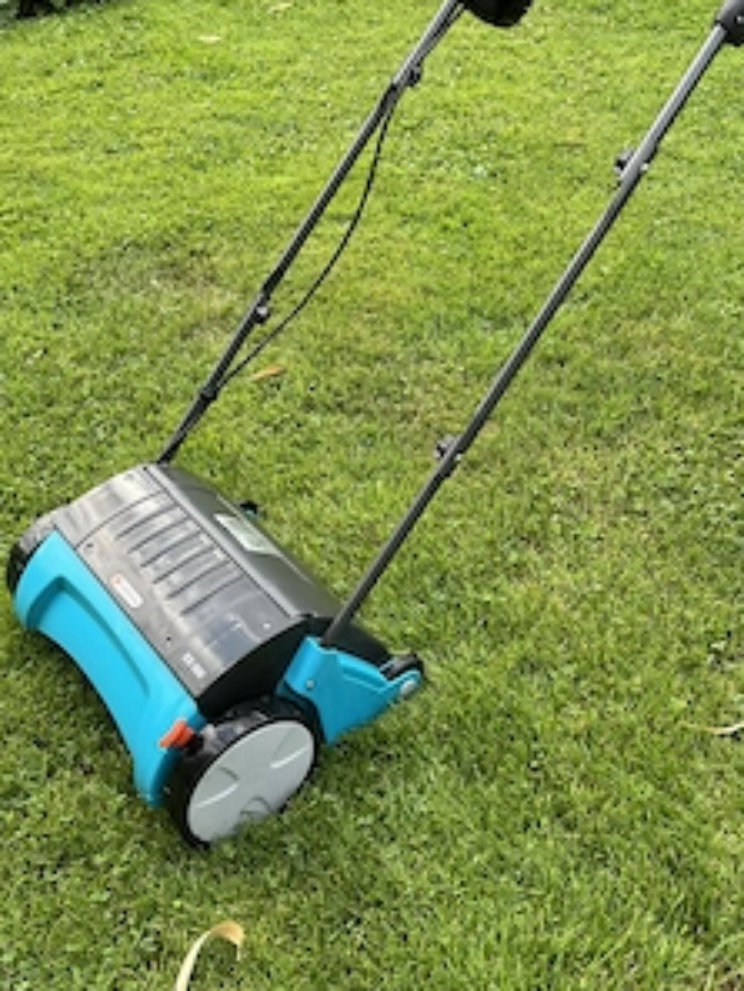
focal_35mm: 35
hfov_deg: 40.4
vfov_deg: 52.4
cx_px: 474
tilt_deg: -38.3
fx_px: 1002
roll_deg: +6.3
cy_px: 420
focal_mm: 5.1
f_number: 1.6
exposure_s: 1/122
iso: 32
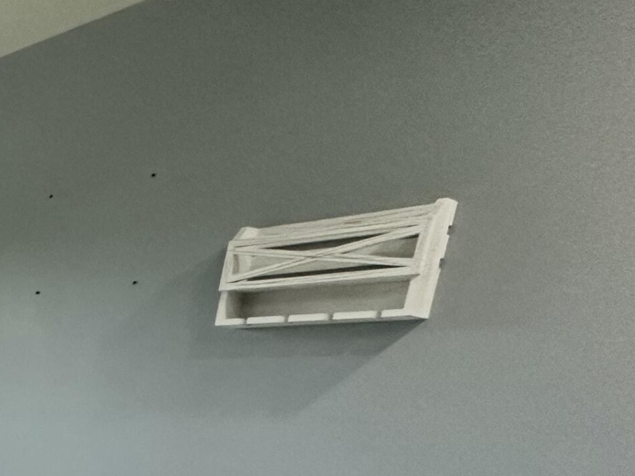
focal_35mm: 44
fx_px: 807
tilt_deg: -14.2
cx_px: -358
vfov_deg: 27.7
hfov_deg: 27.0
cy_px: 606
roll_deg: -2.4
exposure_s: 1/120
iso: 200
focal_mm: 2.22
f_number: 2.2
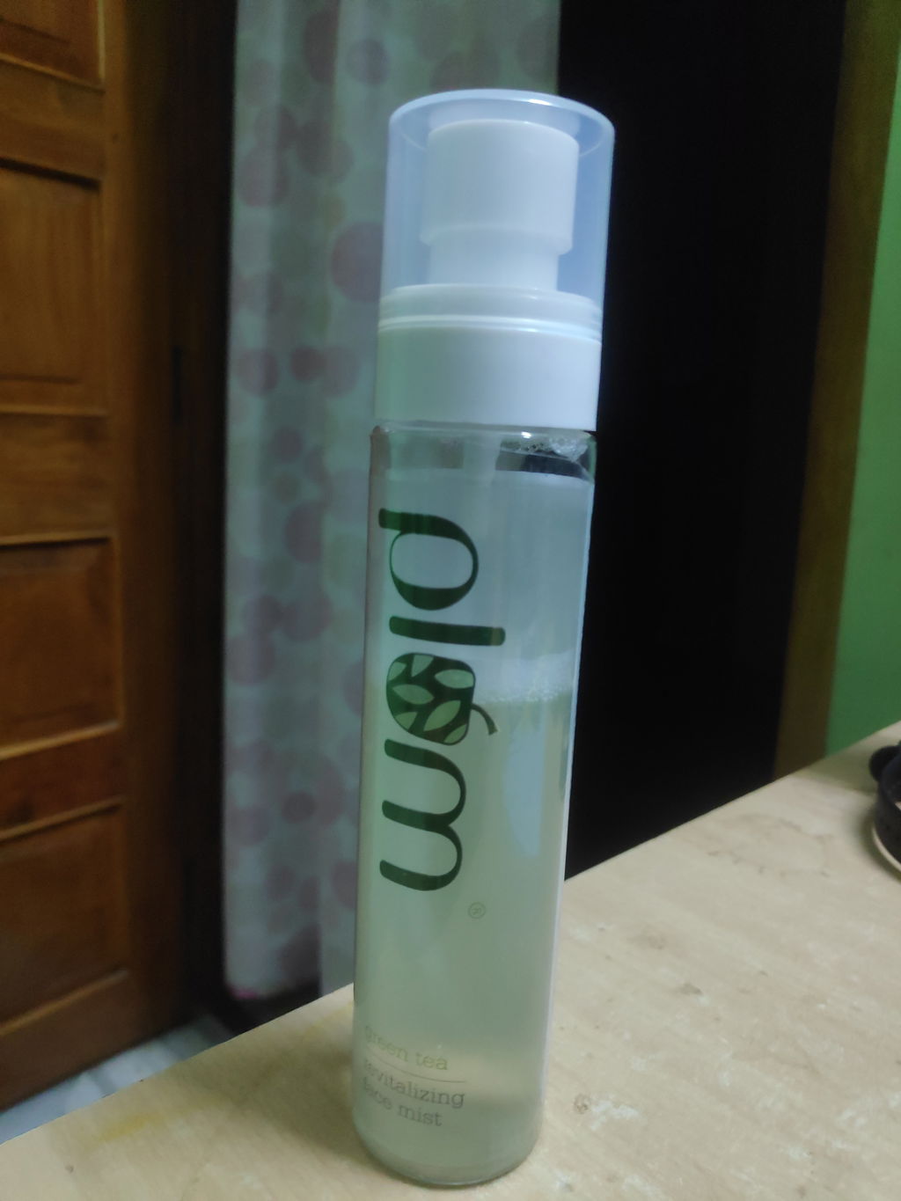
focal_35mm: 20
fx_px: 694
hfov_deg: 66.0
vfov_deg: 81.7
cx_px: 450
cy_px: 600
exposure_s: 1/50
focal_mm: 3.94
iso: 1535
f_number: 1.9
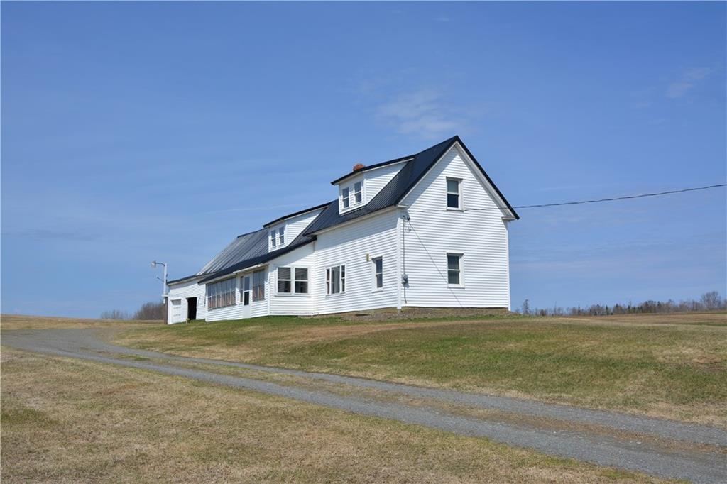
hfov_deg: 57.2
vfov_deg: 39.9
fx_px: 666
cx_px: 364
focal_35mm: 33
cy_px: 242
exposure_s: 1/320
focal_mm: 22
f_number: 9
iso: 100
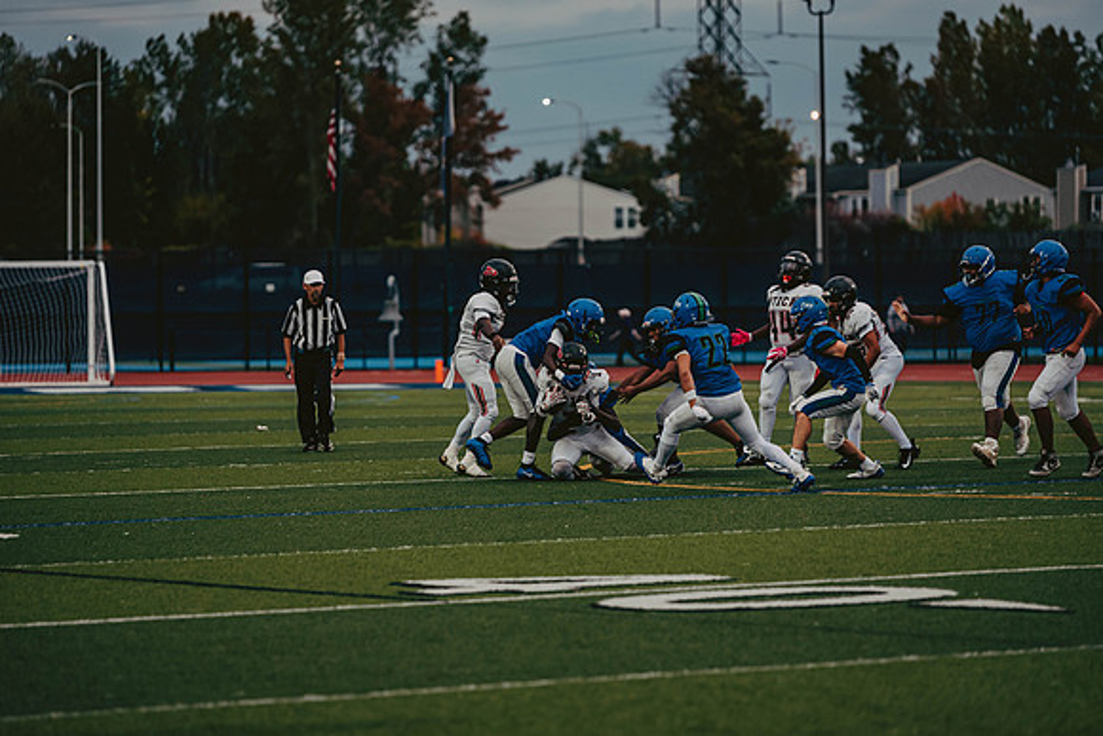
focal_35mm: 170
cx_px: 552
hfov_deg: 12.1
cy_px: 368
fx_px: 5210
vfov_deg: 8.1
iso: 800
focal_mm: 170
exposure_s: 1/640
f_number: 3.2
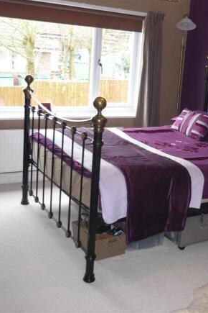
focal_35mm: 46
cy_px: 156
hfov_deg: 28.7
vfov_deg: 42.7
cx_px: 161
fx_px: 399
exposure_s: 1/30
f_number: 2.8
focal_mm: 5.5
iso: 200
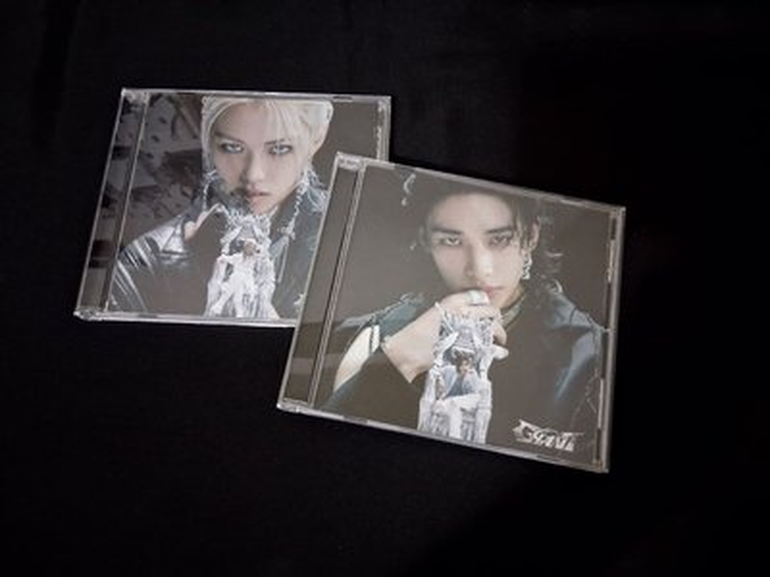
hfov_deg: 67.3
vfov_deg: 53.1
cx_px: 385
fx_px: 578
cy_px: 288
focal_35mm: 26
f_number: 1.8
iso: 800
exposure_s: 1/25
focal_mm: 3.98
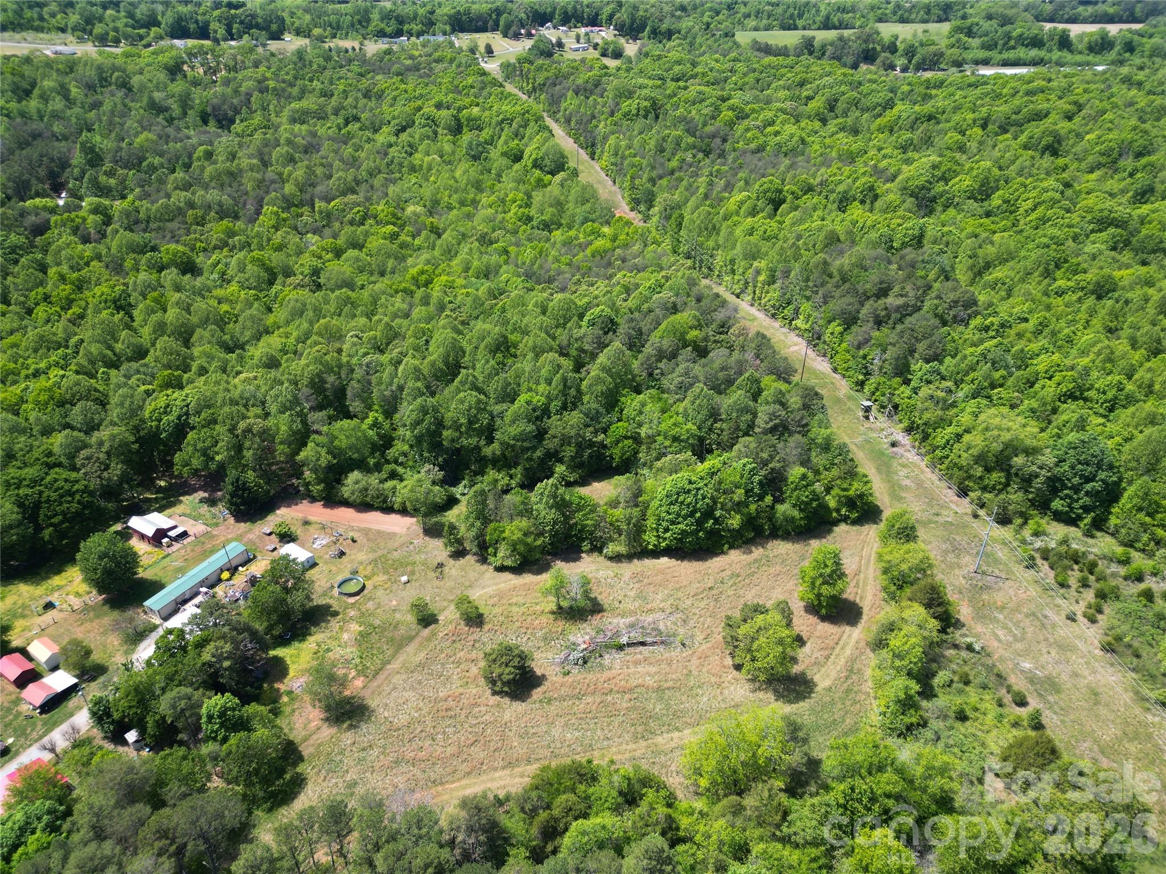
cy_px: 437
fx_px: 808
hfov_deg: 71.6
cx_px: 583
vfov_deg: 56.8
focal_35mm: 24
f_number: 1.7
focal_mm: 6.72
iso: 100
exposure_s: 1/1000
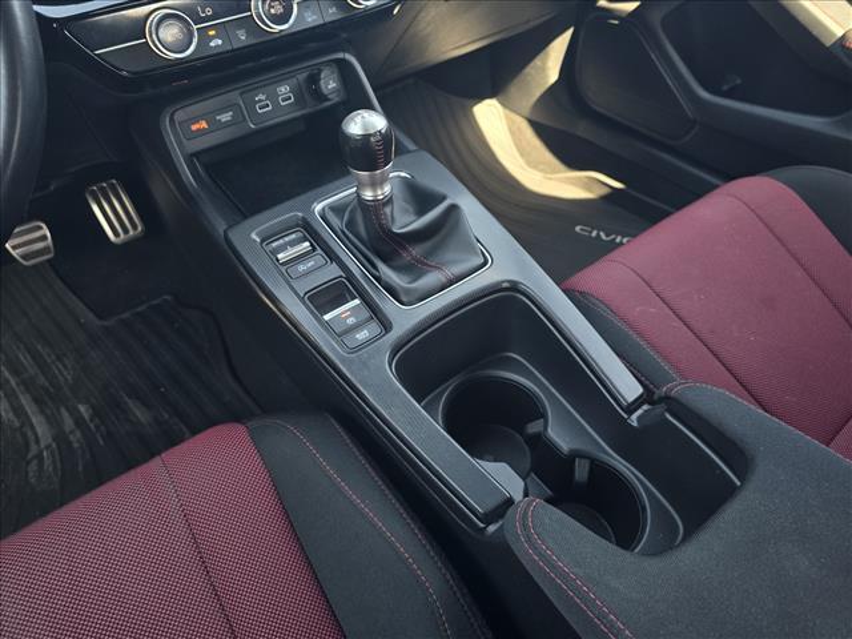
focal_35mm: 23
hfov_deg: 73.9
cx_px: 426
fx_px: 566
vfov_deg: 58.9
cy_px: 320
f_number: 1.7
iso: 160
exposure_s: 1/120
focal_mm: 6.3
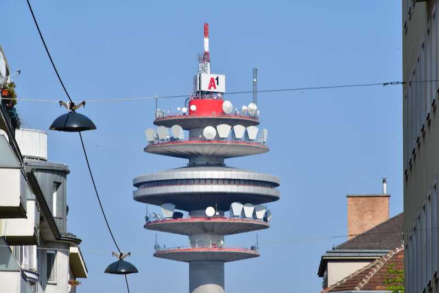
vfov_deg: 3.8
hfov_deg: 5.7
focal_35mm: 360
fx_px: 4389
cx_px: 220
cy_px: 146
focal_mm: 240
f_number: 20
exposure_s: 1/80
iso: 100
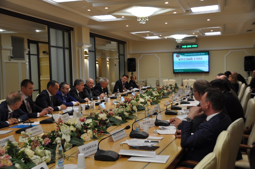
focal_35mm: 48
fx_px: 340
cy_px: 84
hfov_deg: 41.2
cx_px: 128
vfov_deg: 28.0
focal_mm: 32
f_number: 5.6
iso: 280
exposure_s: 1/30
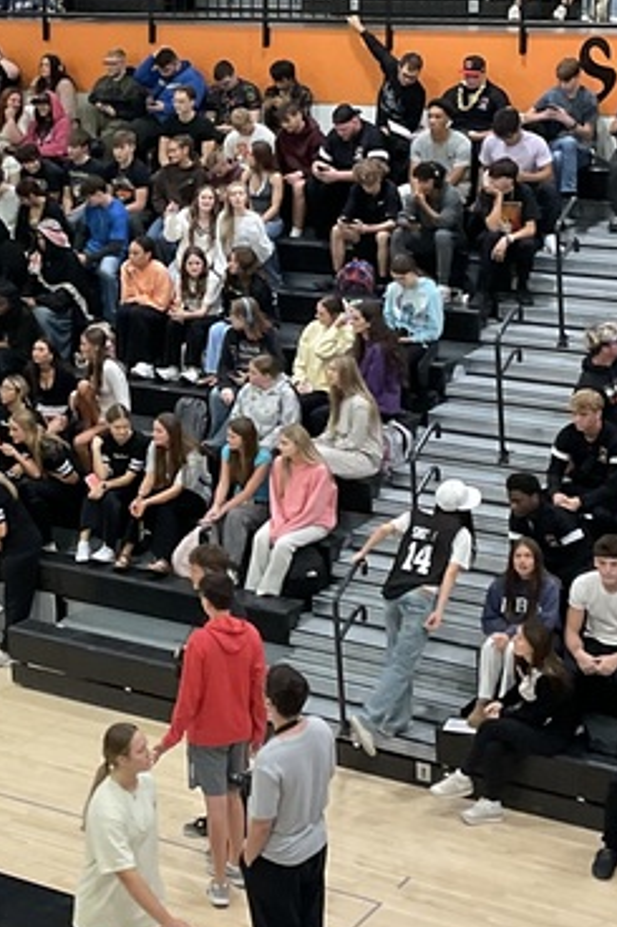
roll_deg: -0.4
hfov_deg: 16.0
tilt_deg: -12.5
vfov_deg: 24.1
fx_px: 2161
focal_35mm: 84
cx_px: 28
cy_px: 312
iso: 100
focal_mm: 3
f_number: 1.8
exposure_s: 1/60
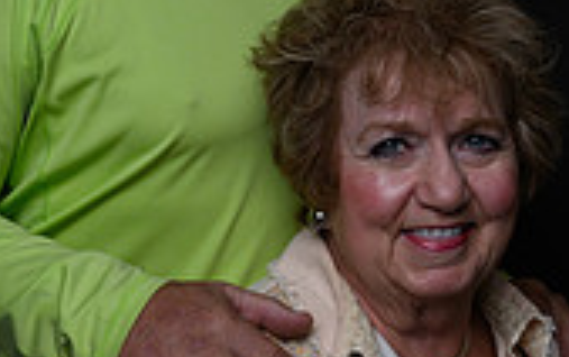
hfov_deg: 14.0
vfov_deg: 8.8
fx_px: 2313
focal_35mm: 149
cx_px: 286
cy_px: 162
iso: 400
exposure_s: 1/125
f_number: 10
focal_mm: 55
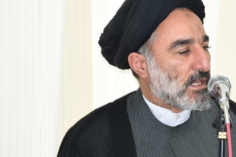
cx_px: 223
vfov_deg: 5.3
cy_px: 89
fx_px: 1712
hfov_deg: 7.9
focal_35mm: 261
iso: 500
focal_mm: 90
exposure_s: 1/60
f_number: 5.3
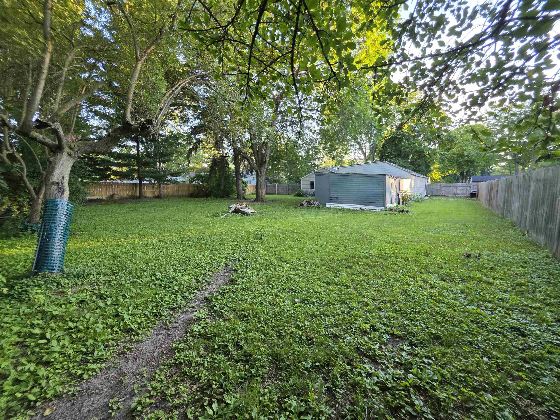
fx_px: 210
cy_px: 210
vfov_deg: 89.9
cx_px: 280
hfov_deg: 106.2
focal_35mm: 13
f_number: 1.9
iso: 100
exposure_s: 1/120
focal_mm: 2.2
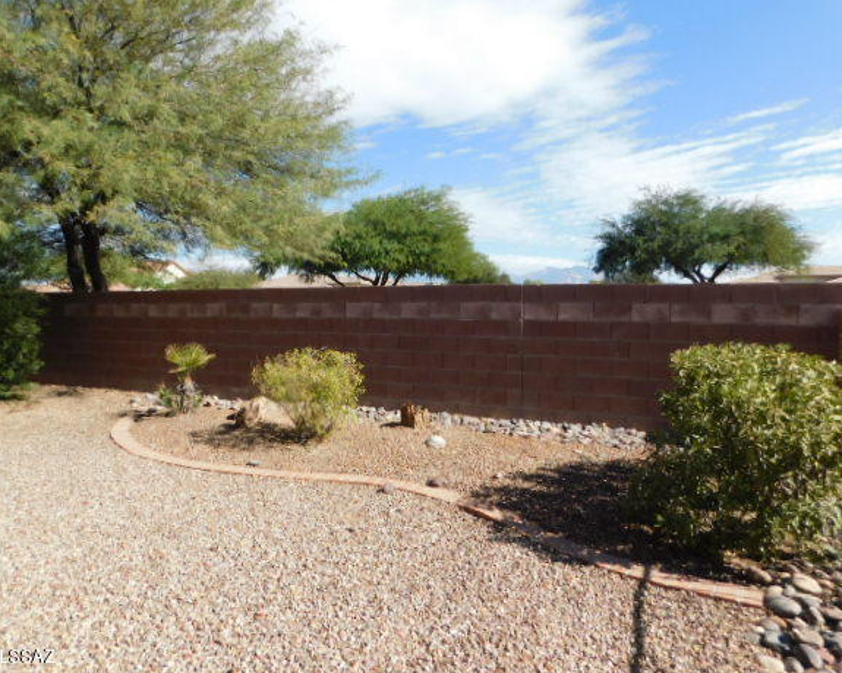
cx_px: 385
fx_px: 623
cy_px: 335
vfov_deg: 56.8
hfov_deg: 68.0
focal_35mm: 25
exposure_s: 1/1250
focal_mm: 4
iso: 125
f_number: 3
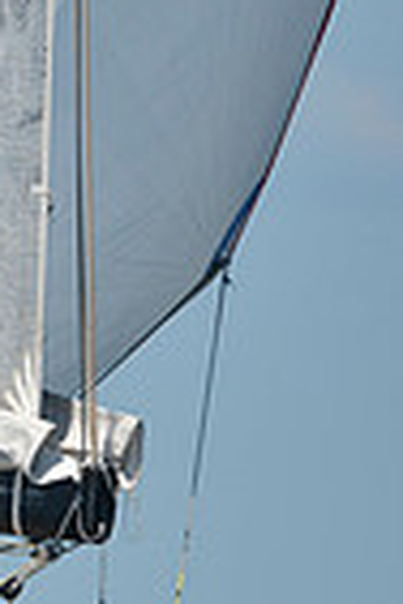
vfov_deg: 1.5
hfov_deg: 1.0
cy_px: 435
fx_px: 23523
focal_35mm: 1401
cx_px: -836
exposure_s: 1/2500
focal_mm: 340
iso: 280
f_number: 5.6
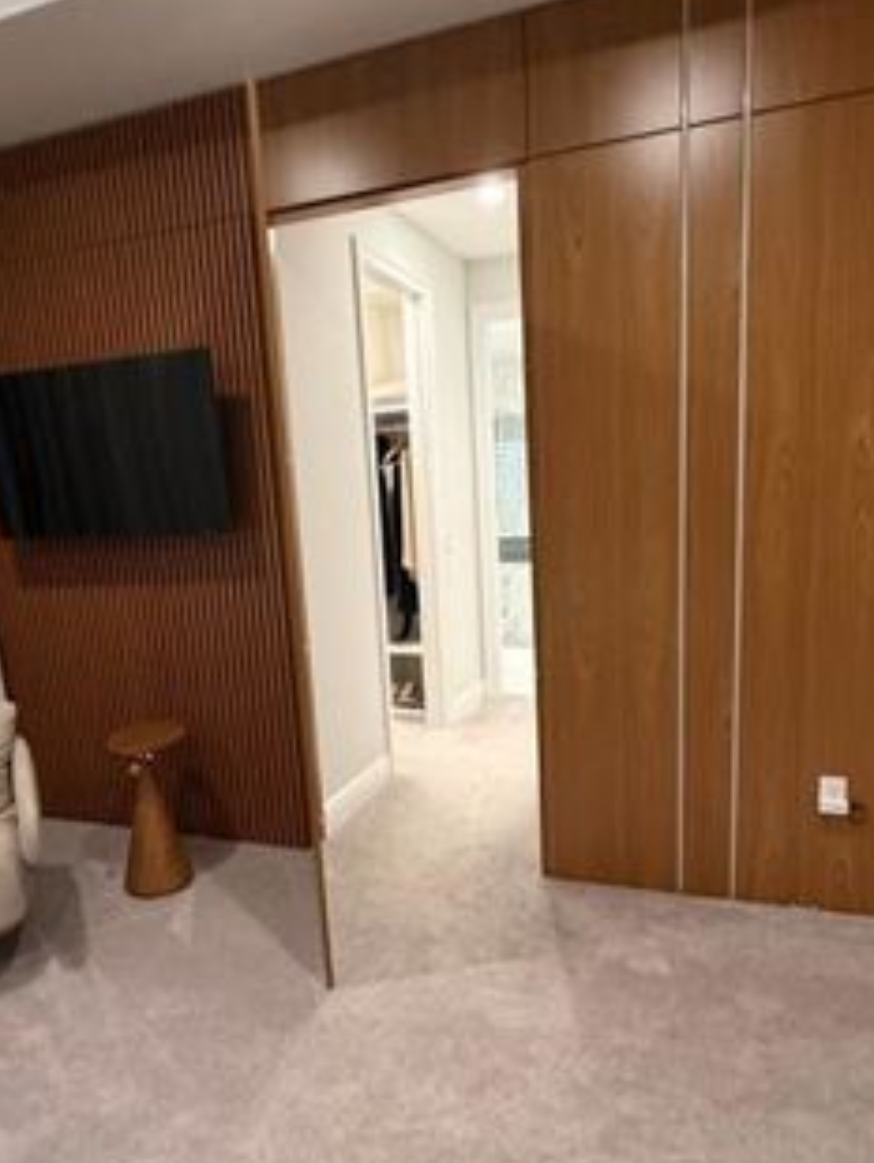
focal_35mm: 24
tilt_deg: -10.4
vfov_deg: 71.2
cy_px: 657
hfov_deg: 56.9
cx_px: 433
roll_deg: +2.9
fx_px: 807
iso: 320
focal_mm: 2.22
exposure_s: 1/60
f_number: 2.2
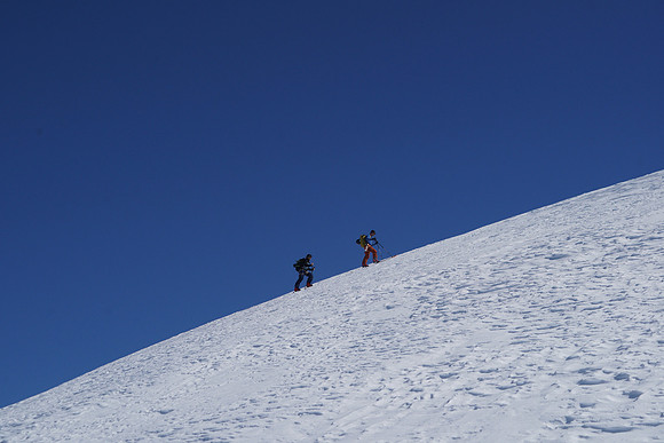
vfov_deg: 19.5
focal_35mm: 70
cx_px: 332
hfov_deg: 28.8
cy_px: 222
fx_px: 1291
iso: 400
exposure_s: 1/1000
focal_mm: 70
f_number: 8
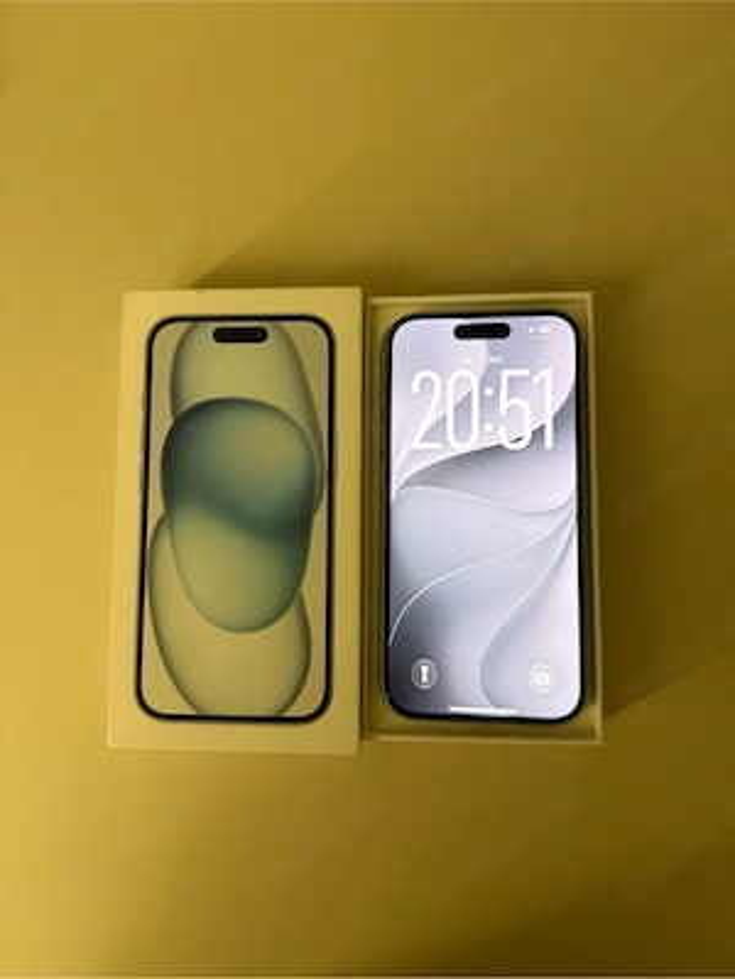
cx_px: 368
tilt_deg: -83.5
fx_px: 679
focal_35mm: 24
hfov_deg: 56.8
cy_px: 490
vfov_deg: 71.6
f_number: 1.78
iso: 250
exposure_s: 1/50
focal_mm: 6.76
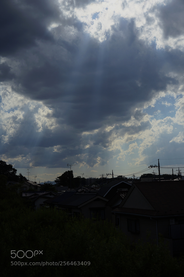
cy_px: 138
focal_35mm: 50
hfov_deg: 27.0
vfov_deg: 39.6
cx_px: 92
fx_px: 383
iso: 100
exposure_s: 1/2000
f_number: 5.6
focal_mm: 50
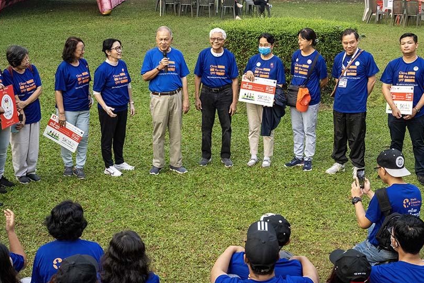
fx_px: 613
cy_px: 133
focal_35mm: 52
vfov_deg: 26.0
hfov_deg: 38.2
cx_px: 197
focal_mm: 44
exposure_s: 1/250
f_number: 8
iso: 2500
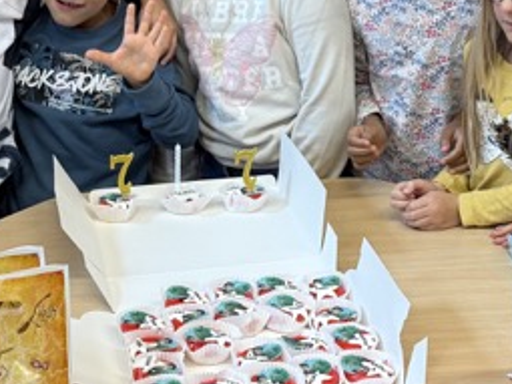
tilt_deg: -19.0
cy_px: 141
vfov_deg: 15.7
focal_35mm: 94
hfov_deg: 20.9
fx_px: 1390
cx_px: 269
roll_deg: -0.1
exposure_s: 1/50
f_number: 1.78
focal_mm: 6.76
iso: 125
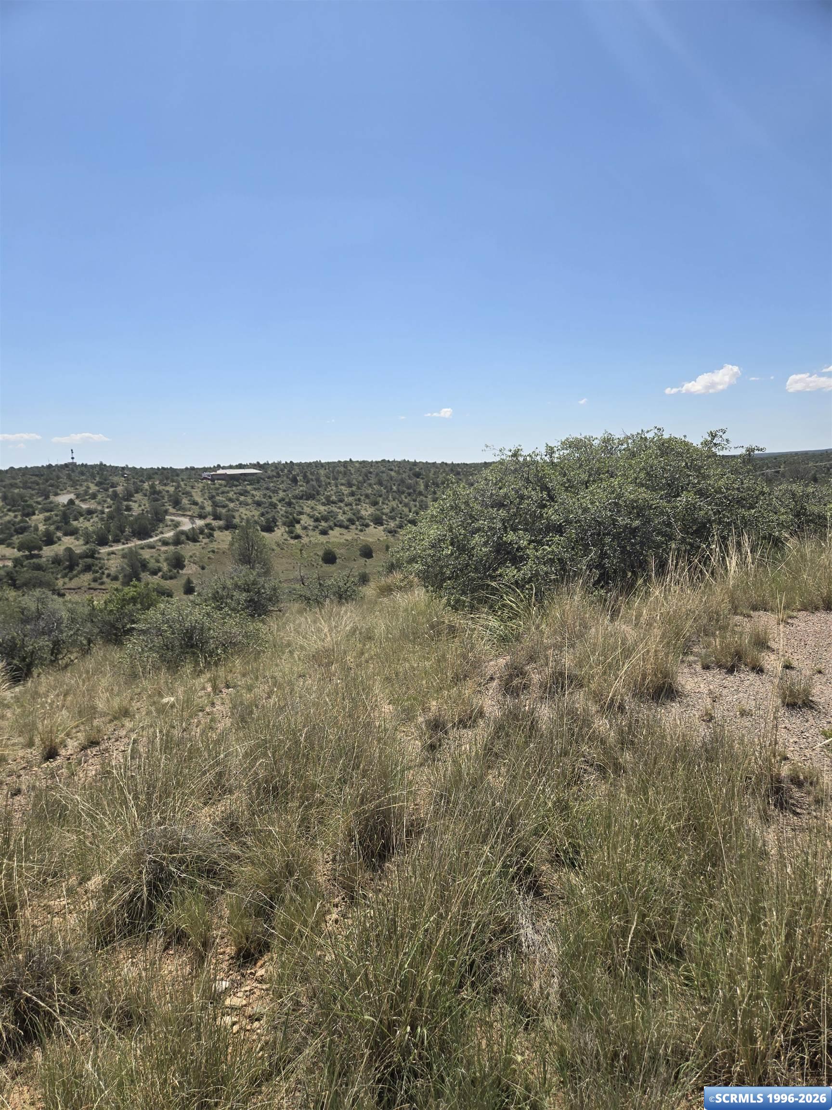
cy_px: 555
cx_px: 416
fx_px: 737
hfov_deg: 58.9
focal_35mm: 23
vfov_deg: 73.9
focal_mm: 5.4
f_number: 1.8
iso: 25
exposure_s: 1/2621
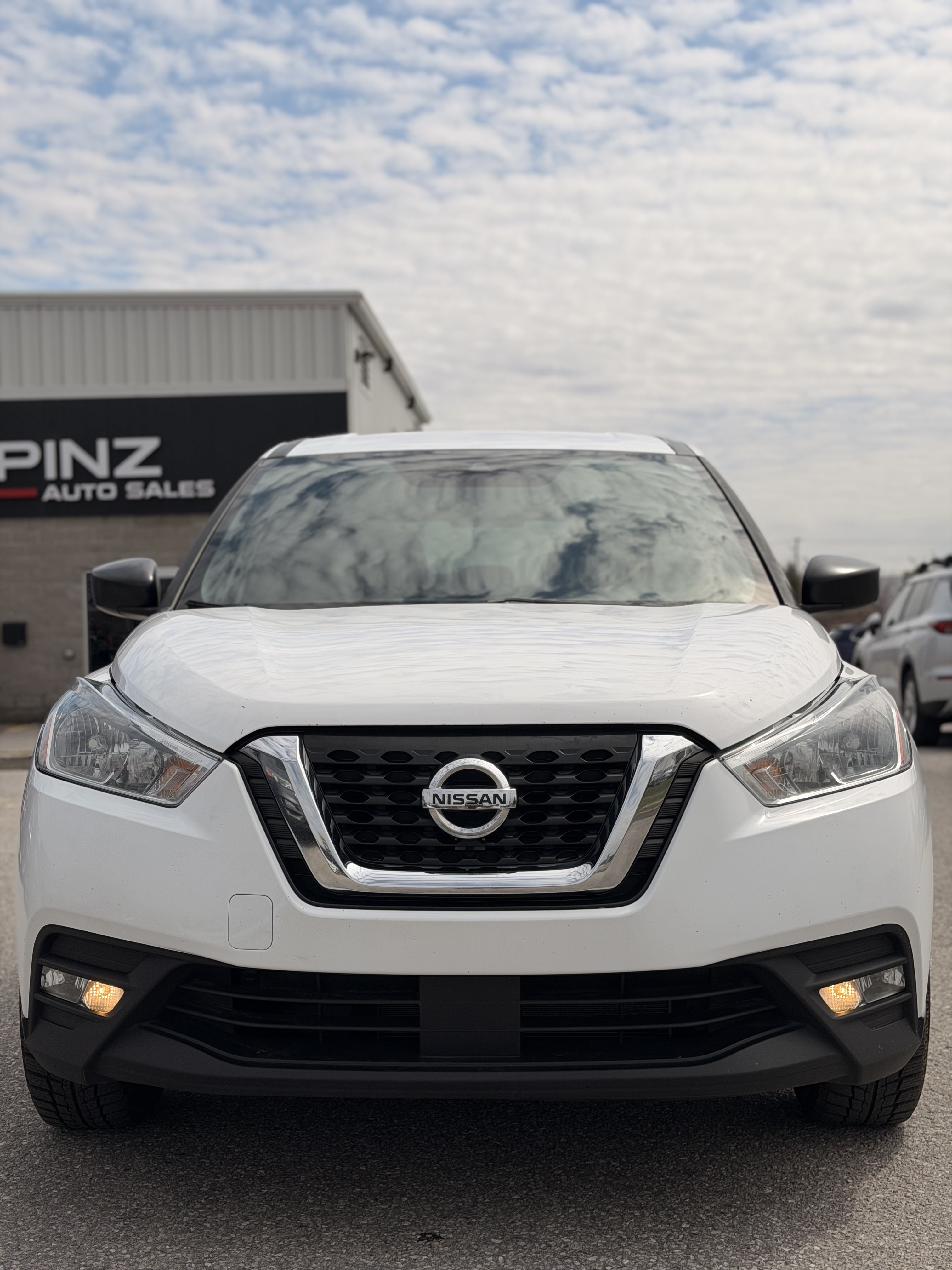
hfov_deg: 30.3
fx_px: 1760
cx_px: 476
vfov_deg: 39.7
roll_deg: +2.4
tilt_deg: -0.8
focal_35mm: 48
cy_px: 635
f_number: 1.78
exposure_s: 1/13333
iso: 64
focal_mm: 6.76
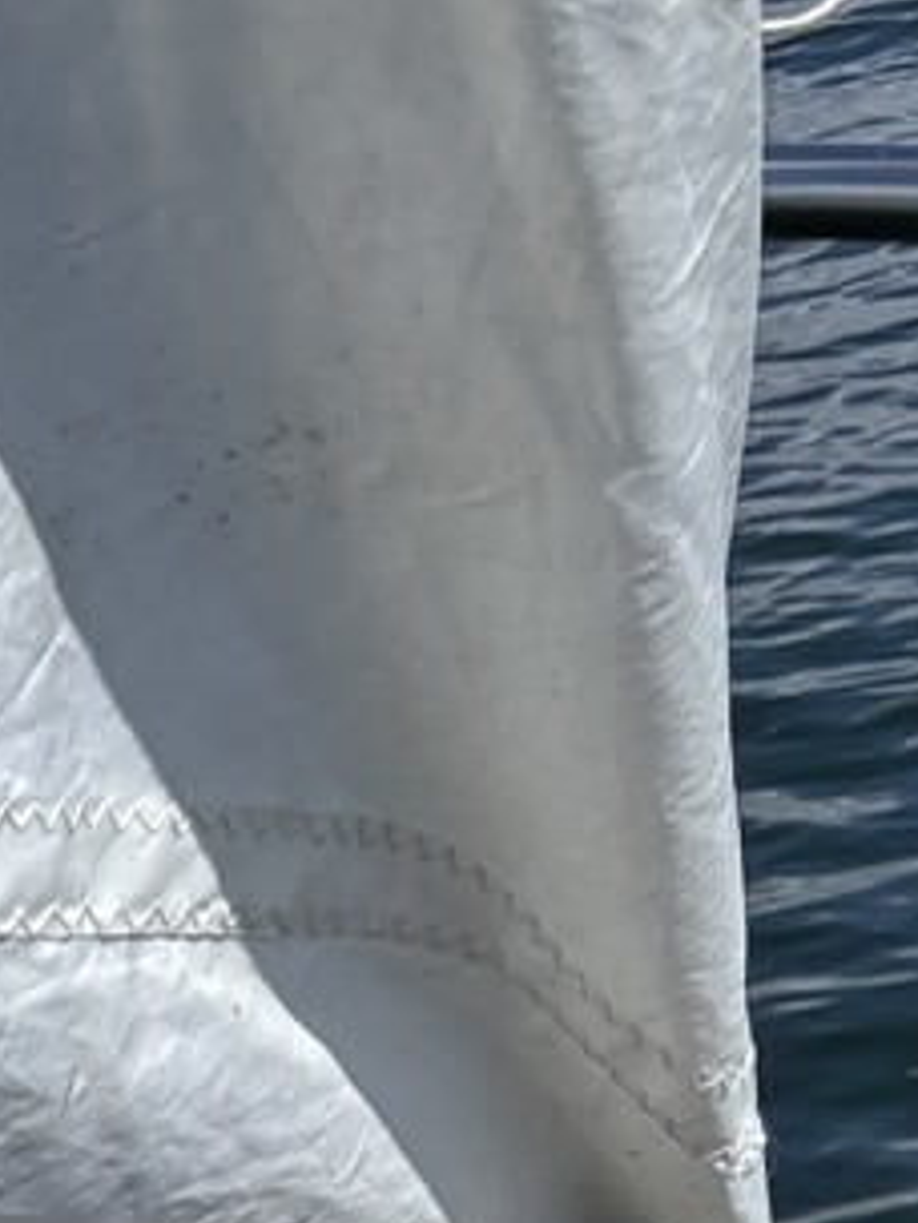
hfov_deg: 14.6
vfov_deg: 18.1
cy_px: 1601
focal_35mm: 101
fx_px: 3571
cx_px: 165
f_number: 1.9
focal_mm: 2.69
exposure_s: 1/1859
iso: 25
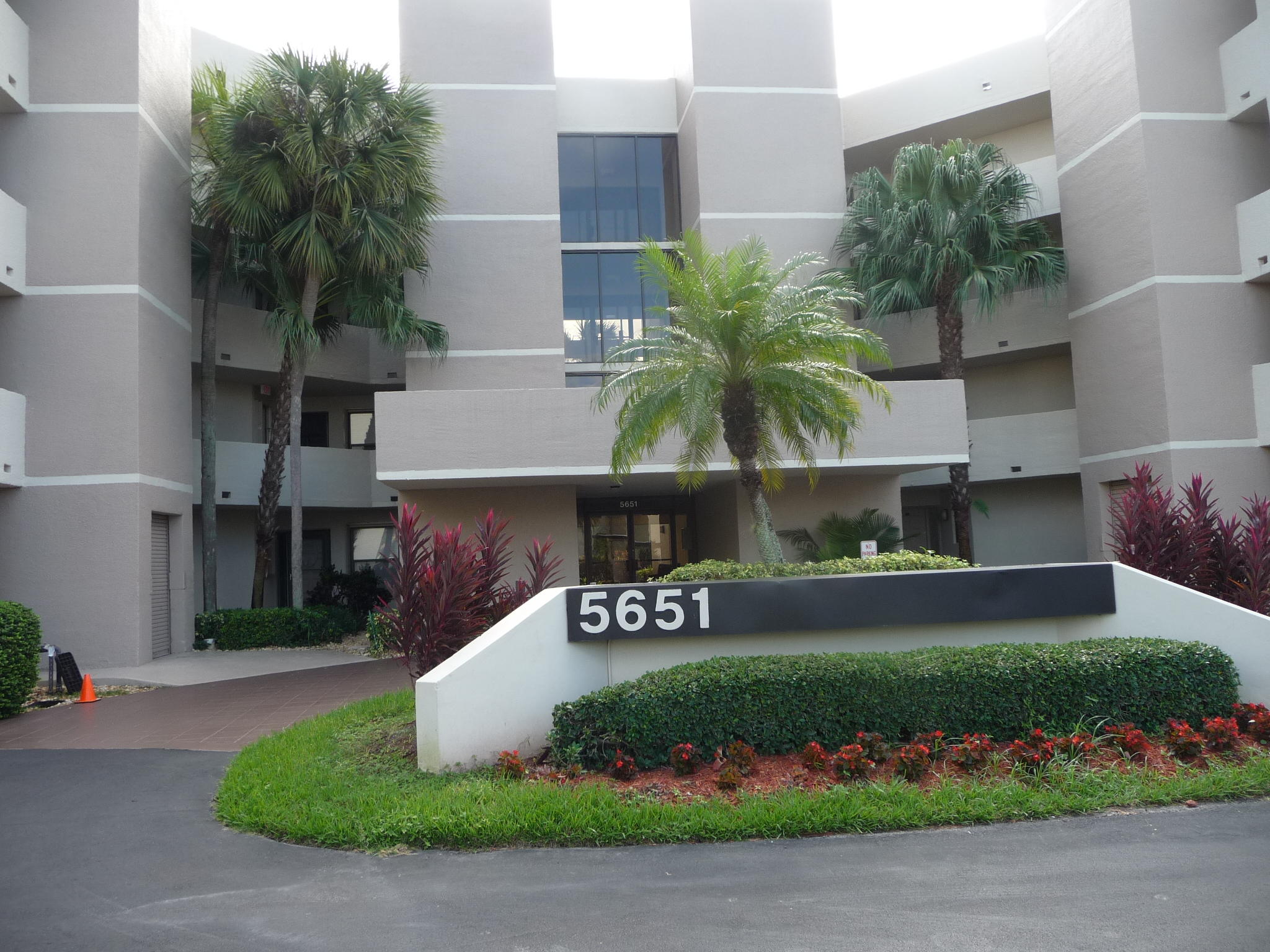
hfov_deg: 63.4
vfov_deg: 49.7
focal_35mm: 28
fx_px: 1027
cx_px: 635
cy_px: 476
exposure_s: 1/200
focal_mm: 4.7
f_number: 3.3
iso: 100
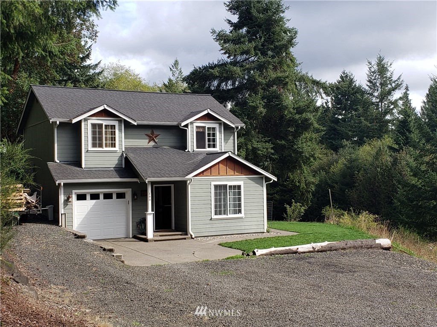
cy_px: 164
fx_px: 328
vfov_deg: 53.1
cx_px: 218
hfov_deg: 67.3
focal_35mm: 26
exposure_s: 1/816
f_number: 2.4
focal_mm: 4.3
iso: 50
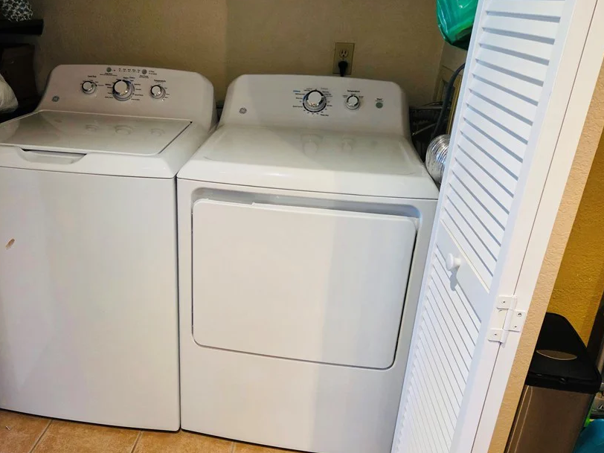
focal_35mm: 29
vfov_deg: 48.2
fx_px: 506
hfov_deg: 61.2
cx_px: 243
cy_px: 224
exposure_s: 1/120
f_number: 1.8
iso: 320
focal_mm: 5.4
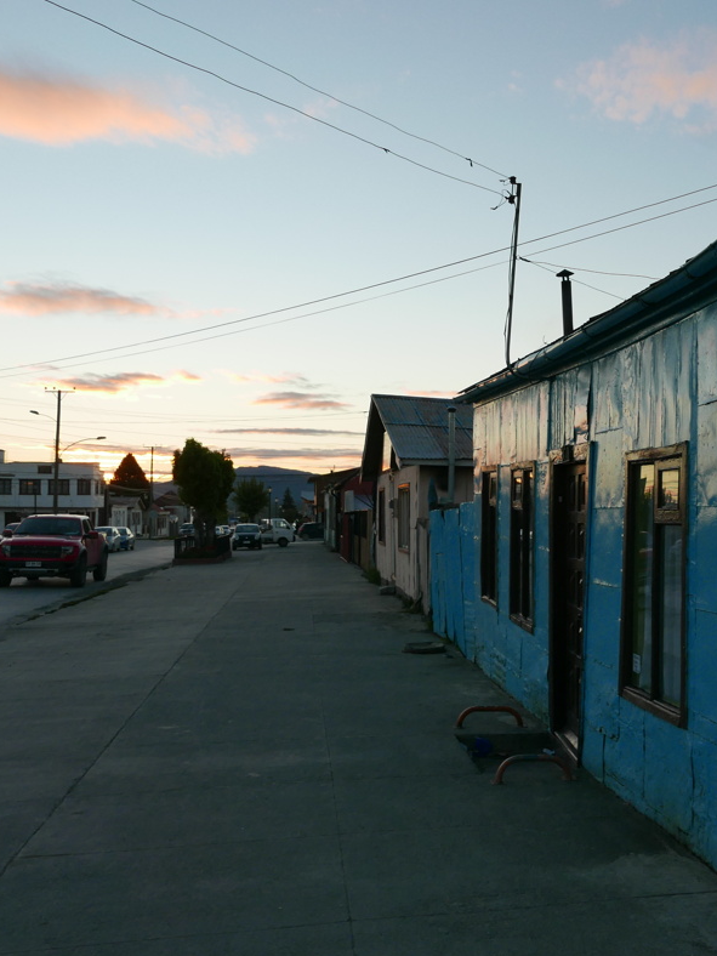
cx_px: 536
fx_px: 1049
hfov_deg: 36.8
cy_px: 476
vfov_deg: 49.0
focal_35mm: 38
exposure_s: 1/125
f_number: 5.6
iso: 200
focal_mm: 11.7
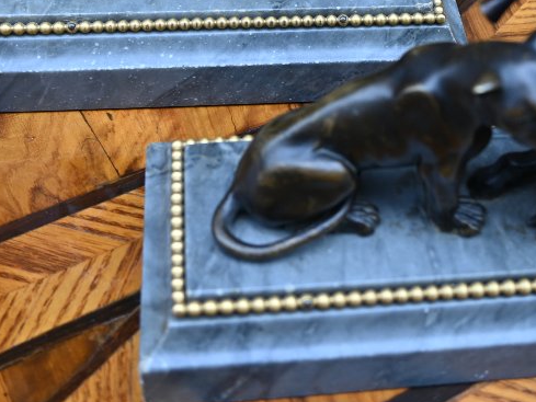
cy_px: 37
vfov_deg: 21.4
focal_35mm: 67
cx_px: 339
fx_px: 1040
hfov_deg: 28.8
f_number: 4
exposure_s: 1/250
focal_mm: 19
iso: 400
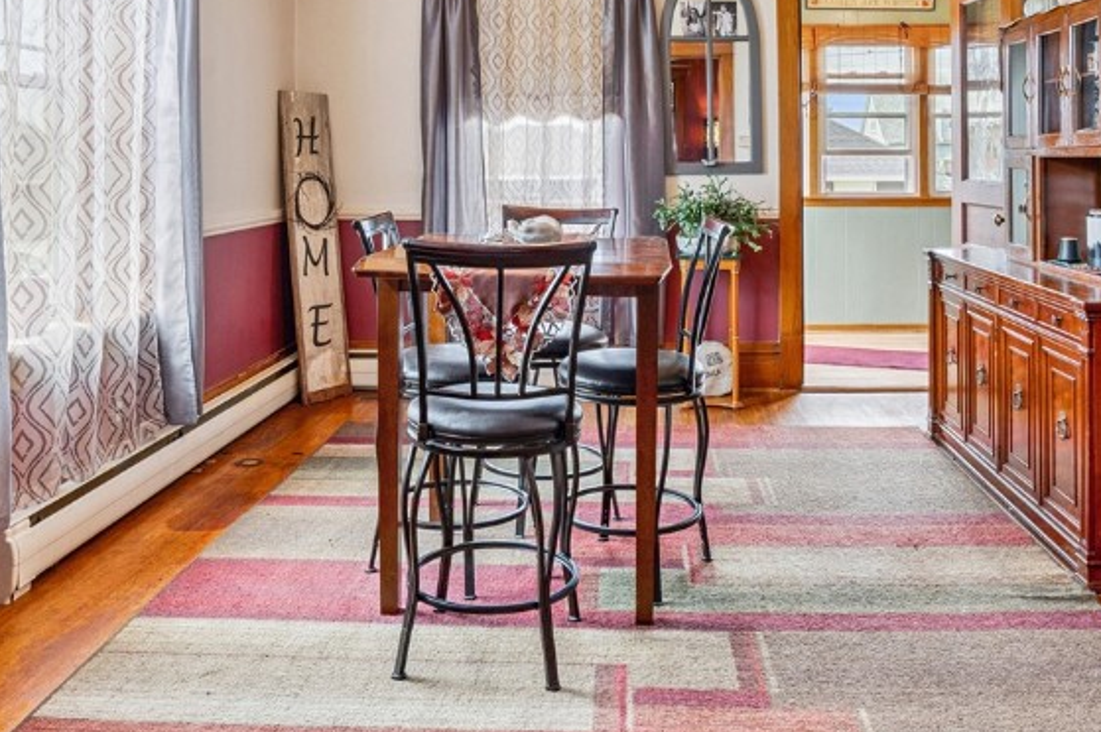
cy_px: 159
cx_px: 644
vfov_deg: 38.6
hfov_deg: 56.9
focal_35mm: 33
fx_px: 1009
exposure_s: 1/25
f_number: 9
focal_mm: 16
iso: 500
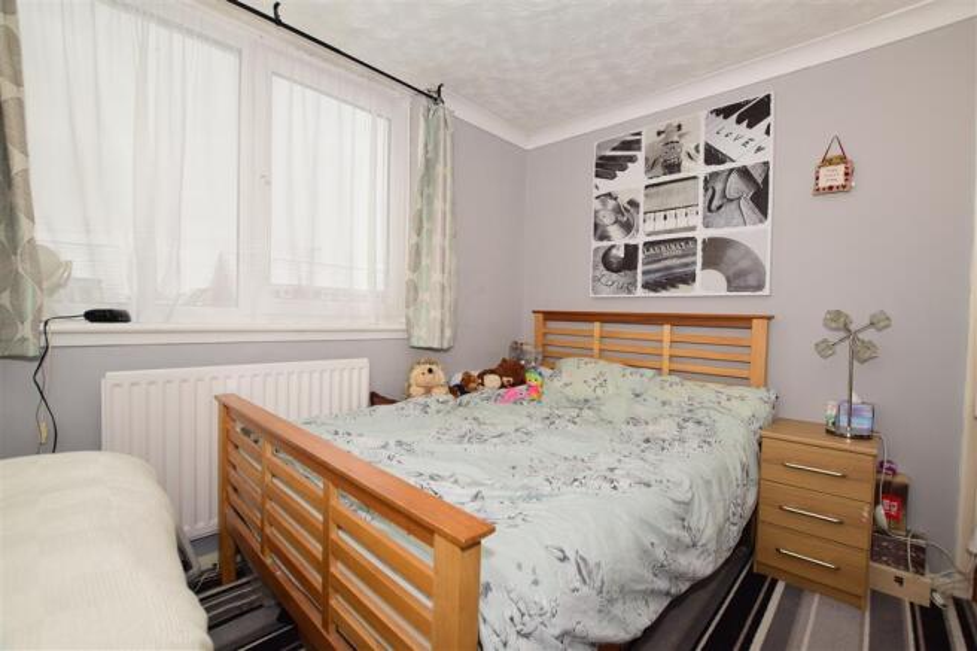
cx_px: 488
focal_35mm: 15
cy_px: 326
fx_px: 407
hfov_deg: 100.4
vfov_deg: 77.3
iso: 400
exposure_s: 1/160
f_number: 6.3
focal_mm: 10
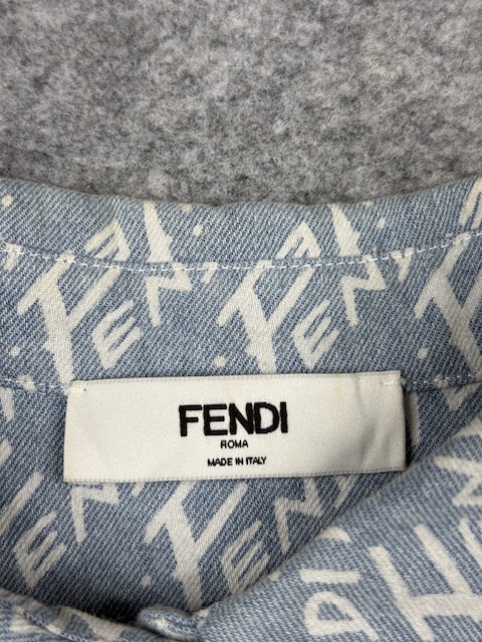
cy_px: 321
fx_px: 891
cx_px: 241
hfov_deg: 30.3
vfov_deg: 39.7
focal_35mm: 48
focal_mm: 6.76
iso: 50
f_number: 1.78
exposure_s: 1/183
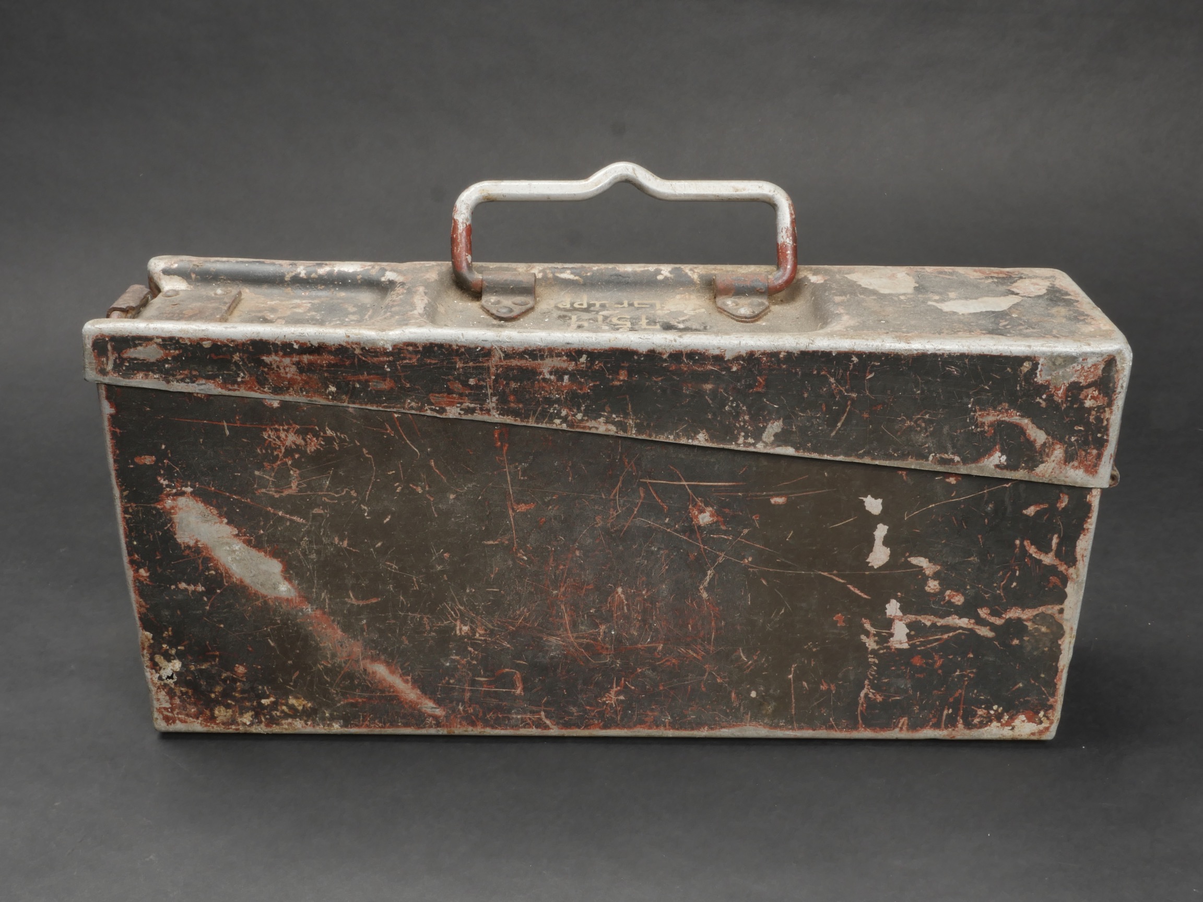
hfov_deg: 46.8
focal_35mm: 40
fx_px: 1390
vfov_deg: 36.0
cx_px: 602
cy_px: 451
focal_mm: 20
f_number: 20
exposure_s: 1/100
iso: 200
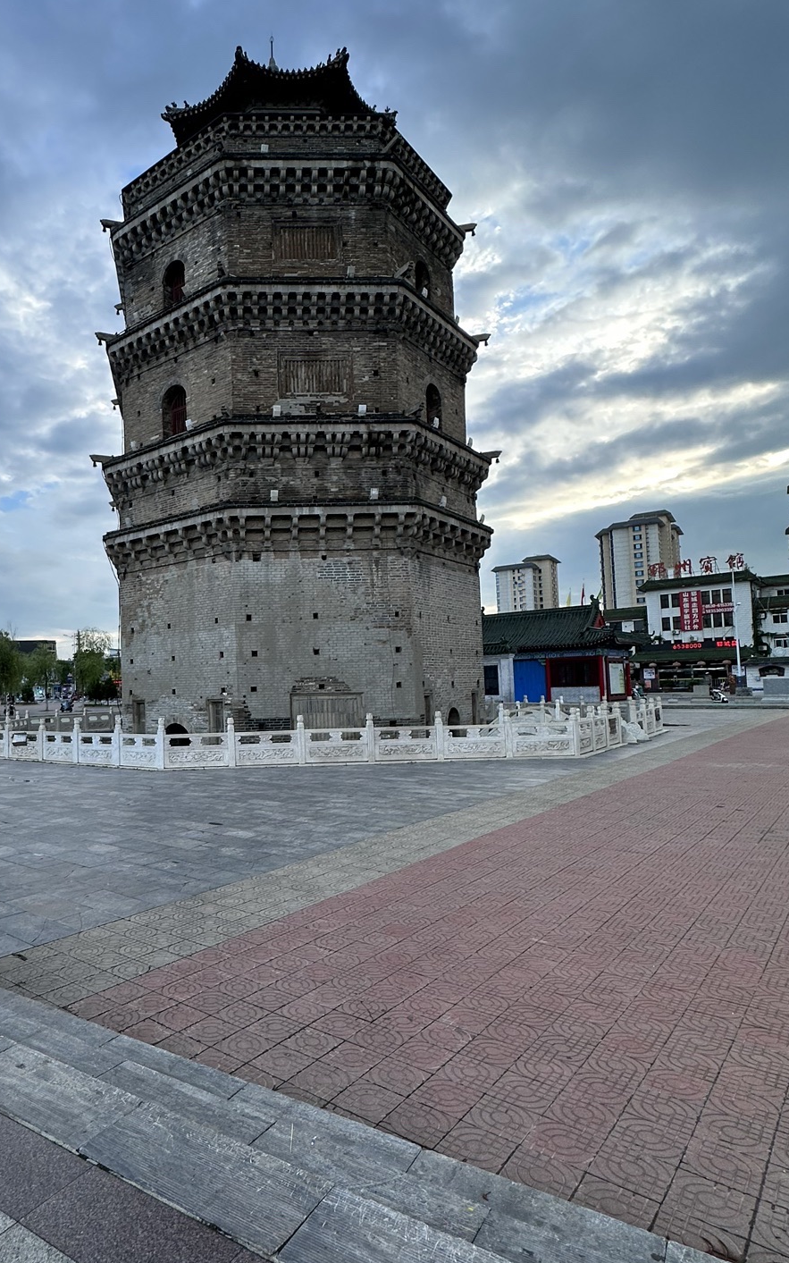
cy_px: 656
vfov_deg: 82.2
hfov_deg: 55.3
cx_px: 228
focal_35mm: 21
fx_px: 723
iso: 40
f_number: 2.2
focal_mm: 2.22
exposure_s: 1/368
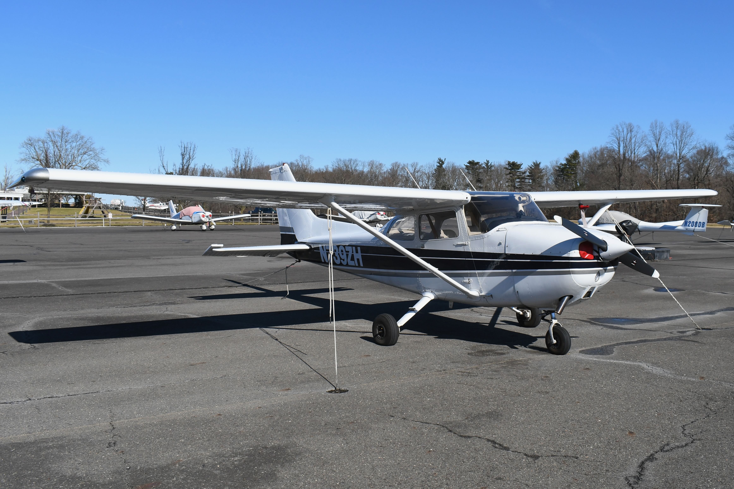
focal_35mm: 30
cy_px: 244
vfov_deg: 43.6
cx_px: 367
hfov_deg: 61.9
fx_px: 612
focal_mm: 20
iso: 250
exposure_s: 1/1000
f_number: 9
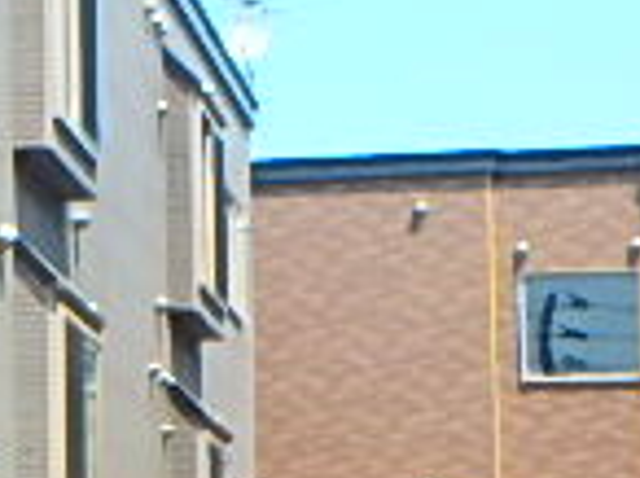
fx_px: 3156
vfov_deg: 8.7
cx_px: -640
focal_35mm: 171
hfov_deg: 10.6
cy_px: 259
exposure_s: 1/320
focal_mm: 6.9
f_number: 5.1
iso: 125
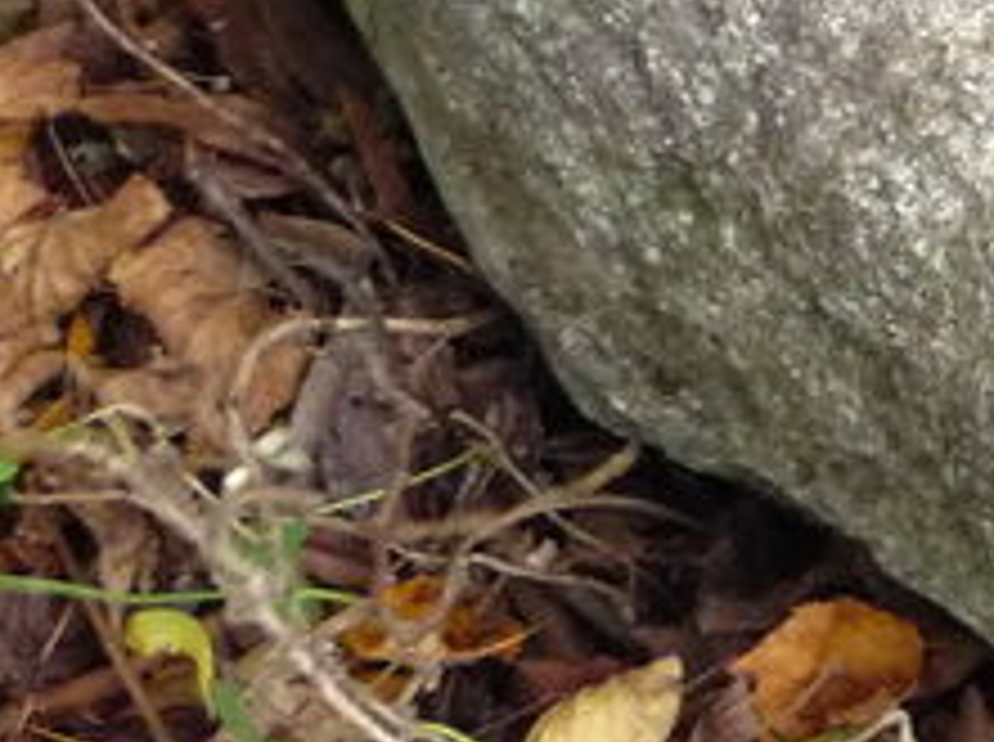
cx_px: 1727
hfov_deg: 13.2
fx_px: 3899
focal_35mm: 136
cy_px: -45
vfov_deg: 10.8
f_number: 3.3
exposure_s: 1/13
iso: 400
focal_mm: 5.2
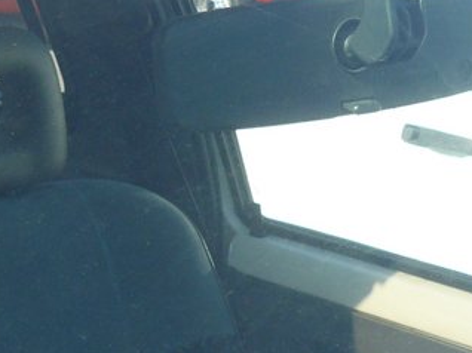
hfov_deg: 17.0
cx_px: 183
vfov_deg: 12.1
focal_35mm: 116
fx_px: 1581
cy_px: 534
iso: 100
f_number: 4
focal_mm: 6
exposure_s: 1/250
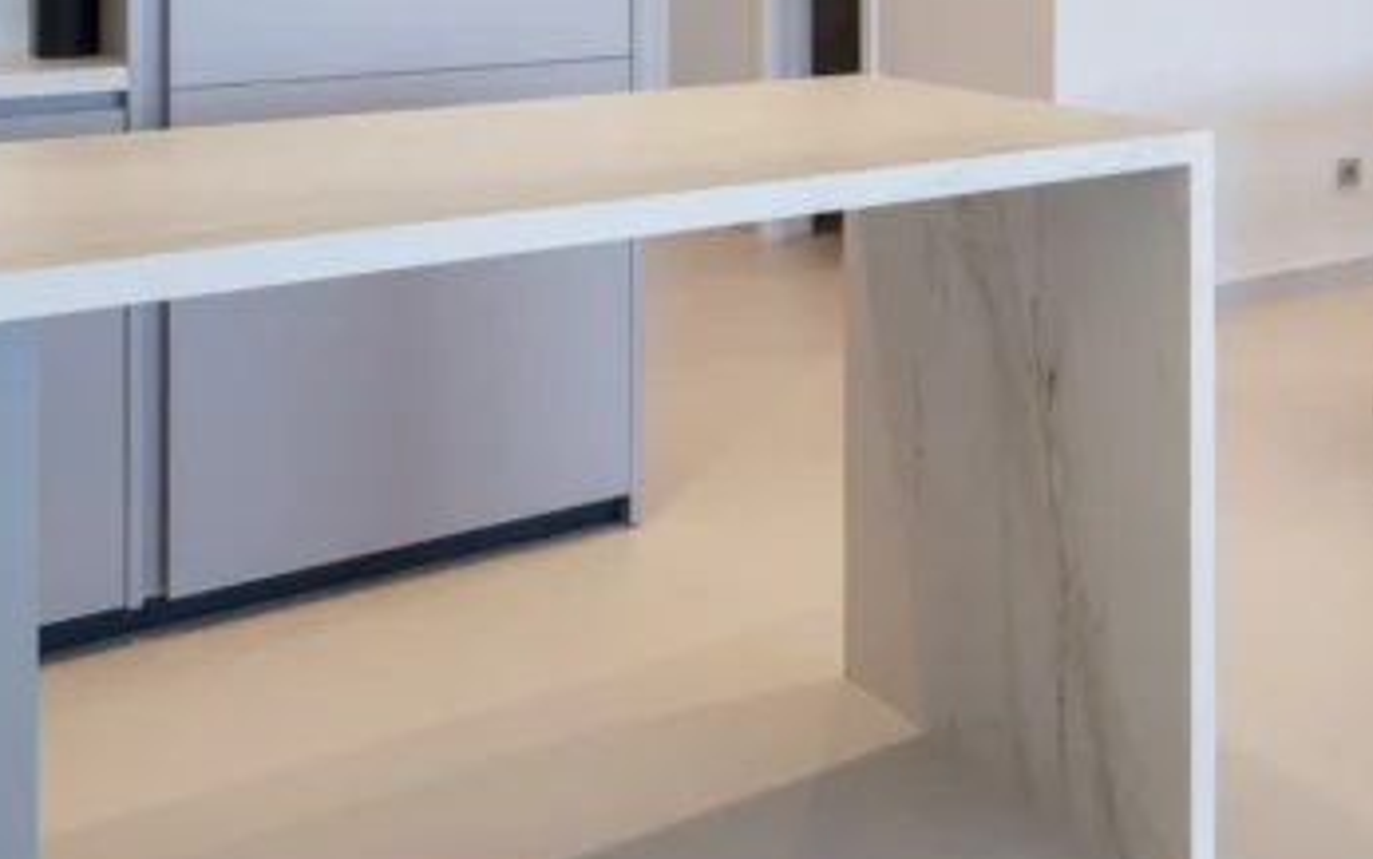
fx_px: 1759
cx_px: 1405
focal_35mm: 47
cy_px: -55
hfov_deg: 37.6
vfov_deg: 25.7
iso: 100
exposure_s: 1/3
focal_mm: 20
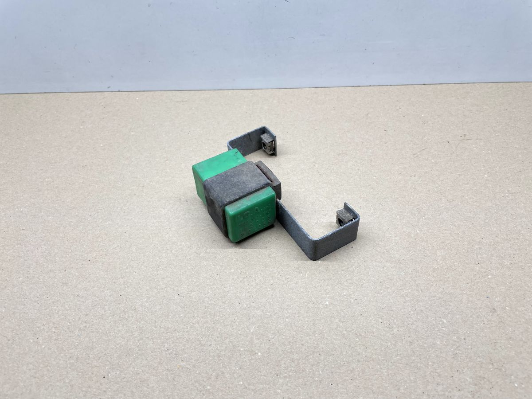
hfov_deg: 67.3
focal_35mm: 26
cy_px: 200
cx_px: 266
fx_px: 400
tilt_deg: -45.7
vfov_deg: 53.1
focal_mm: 4.2
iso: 50
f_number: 1.6
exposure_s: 1/100
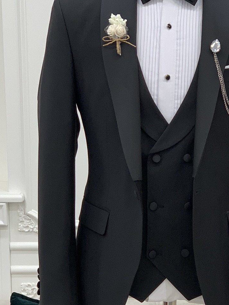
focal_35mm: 111
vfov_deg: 17.7
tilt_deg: -10.1
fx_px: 978
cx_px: 180
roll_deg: -1.1
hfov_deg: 13.3
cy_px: 194
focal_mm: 6
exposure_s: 1/122
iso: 80
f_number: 2.4
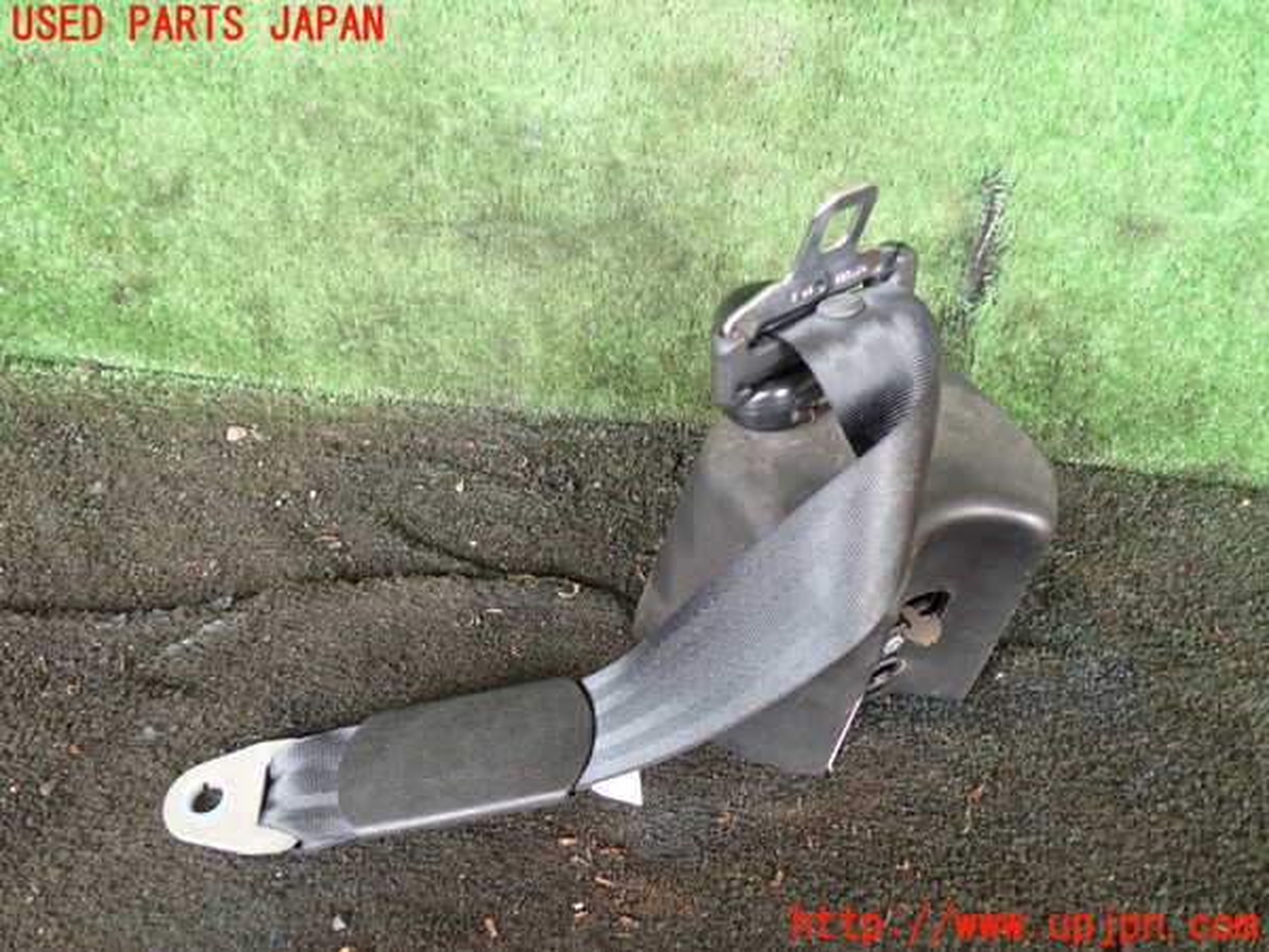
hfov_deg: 60.0
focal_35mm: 30
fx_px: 1100
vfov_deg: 46.8
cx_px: 634
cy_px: 476
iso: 200
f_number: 2.3
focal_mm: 5.4
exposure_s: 1/60
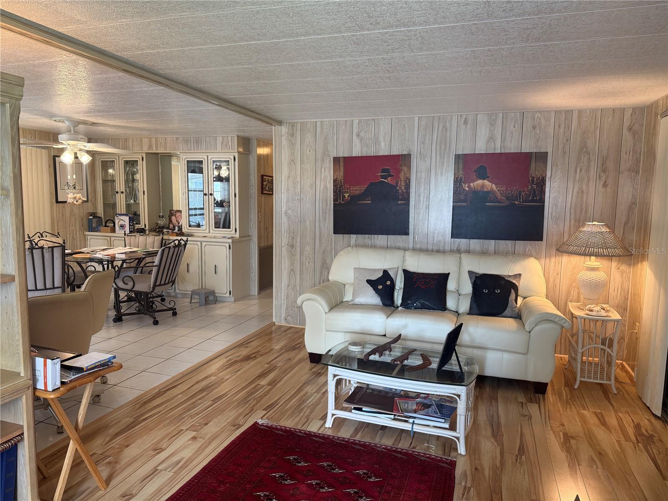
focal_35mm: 24
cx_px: 334
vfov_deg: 56.8
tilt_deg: -6.1
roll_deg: -0.9
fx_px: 463
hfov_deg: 71.6
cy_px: 250
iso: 200
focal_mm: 6.76
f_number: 1.78
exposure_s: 1/60
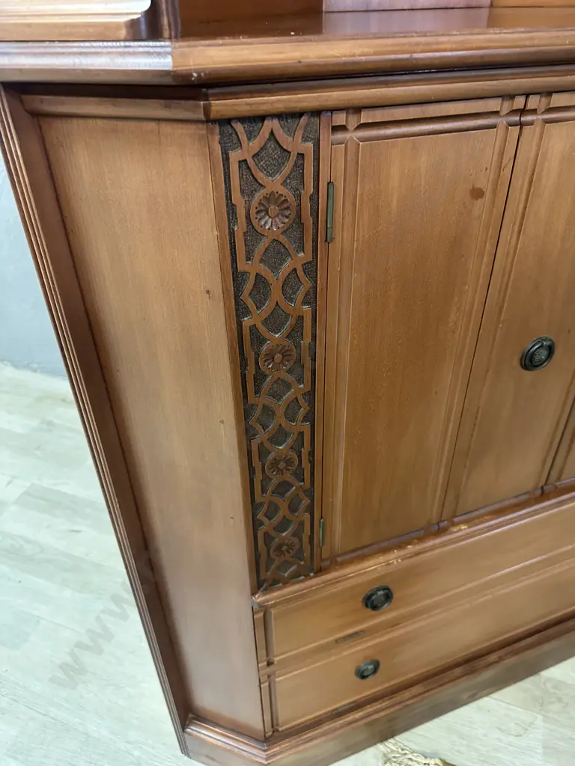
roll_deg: +2.0
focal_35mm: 24
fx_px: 532
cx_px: 288
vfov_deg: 71.6
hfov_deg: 56.8
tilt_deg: -34.7
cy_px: 383
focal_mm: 6.86
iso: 640
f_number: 1.78
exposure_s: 1/50
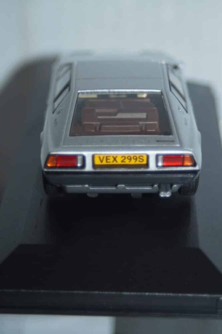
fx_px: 1110
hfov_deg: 11.4
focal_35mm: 120
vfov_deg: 17.1
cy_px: 167
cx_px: 111
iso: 200
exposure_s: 1/60
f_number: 5.6
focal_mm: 80
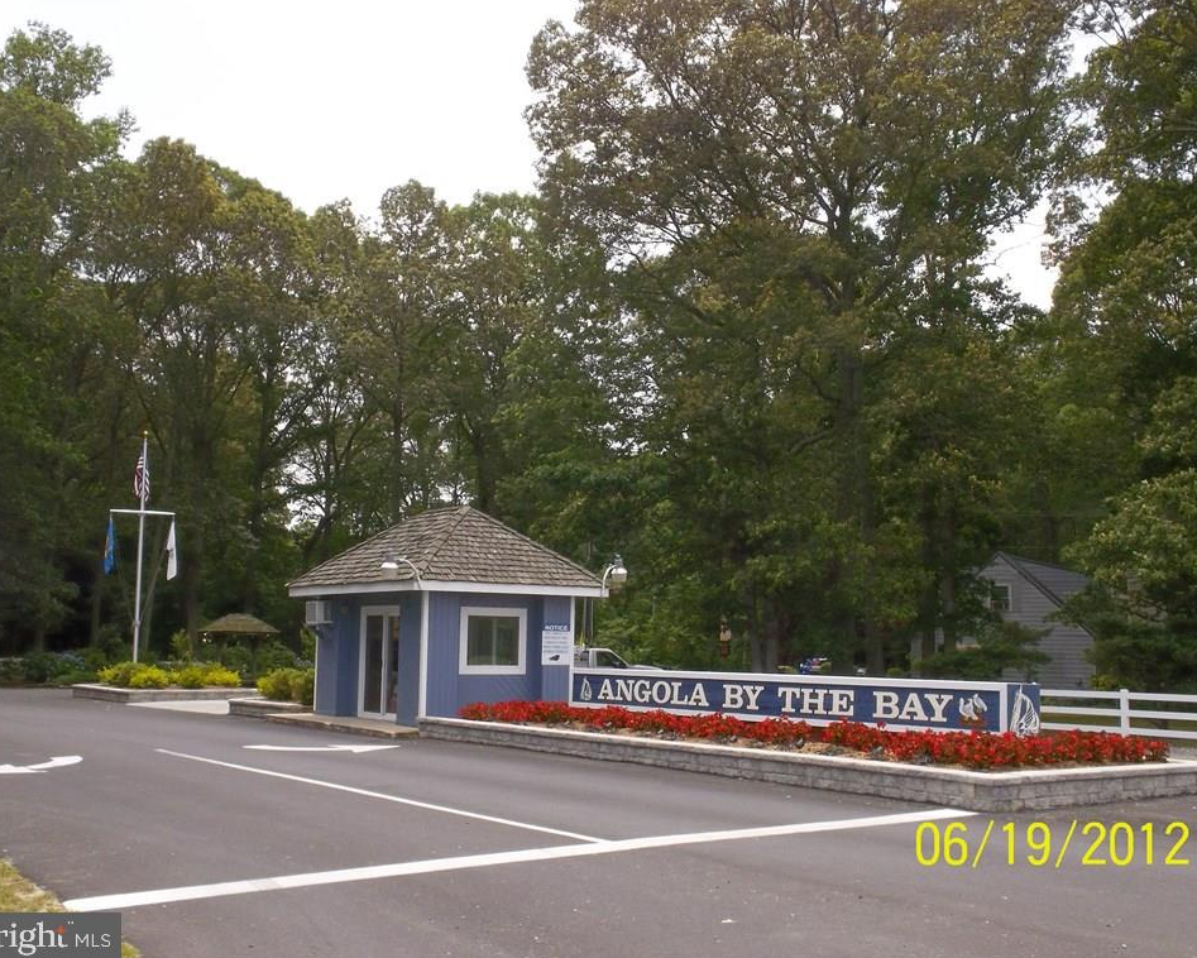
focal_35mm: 39
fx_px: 1382
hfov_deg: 46.8
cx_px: 609
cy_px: 479
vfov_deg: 38.2
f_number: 6.2
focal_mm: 5.2
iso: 80
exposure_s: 1/250
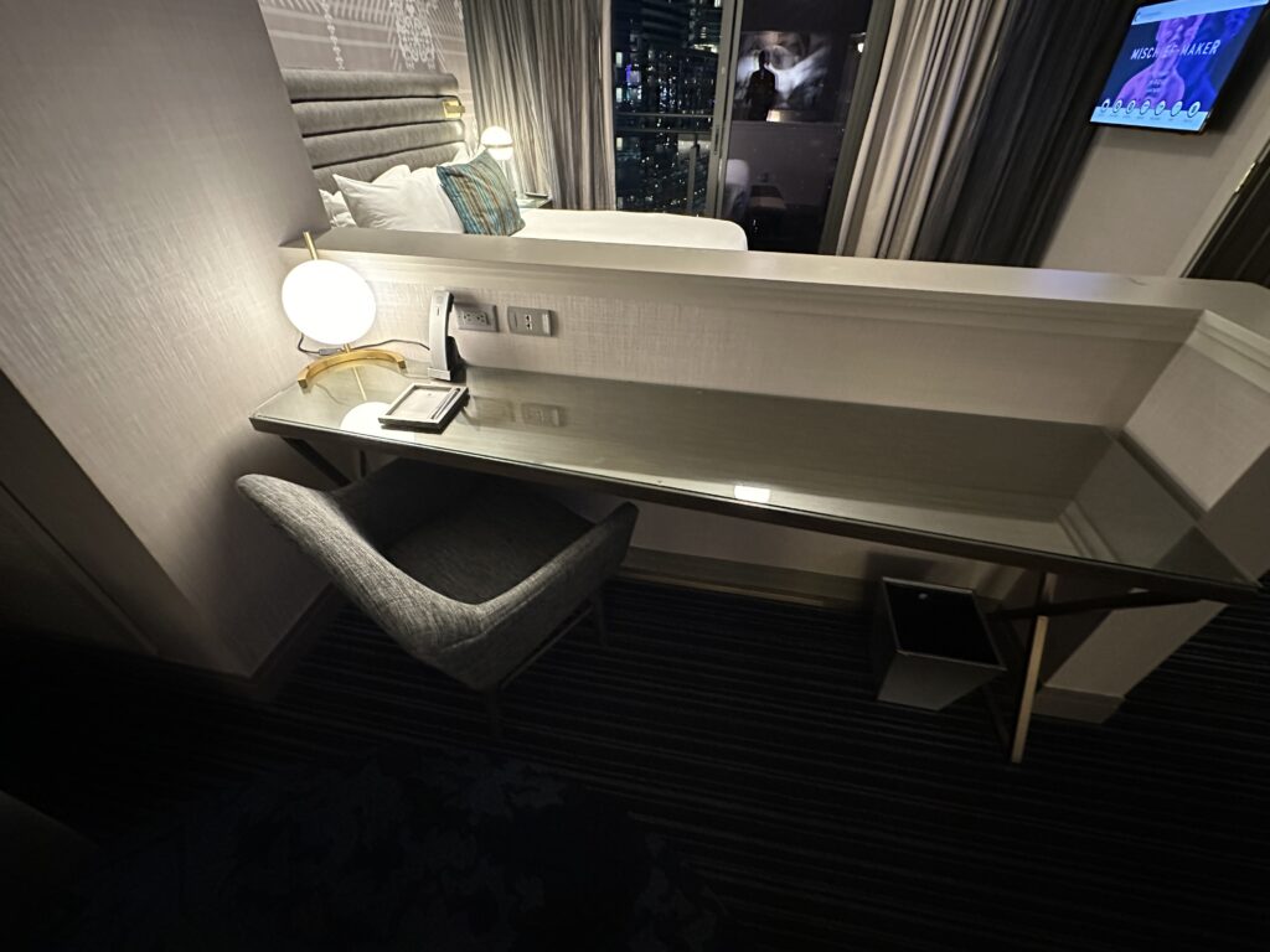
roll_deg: -1.6
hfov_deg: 102.1
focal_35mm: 14
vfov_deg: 85.7
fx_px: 514
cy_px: 476
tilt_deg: -37.8
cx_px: 635
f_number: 2.2
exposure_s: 1/40
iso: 1250
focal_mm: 2.22
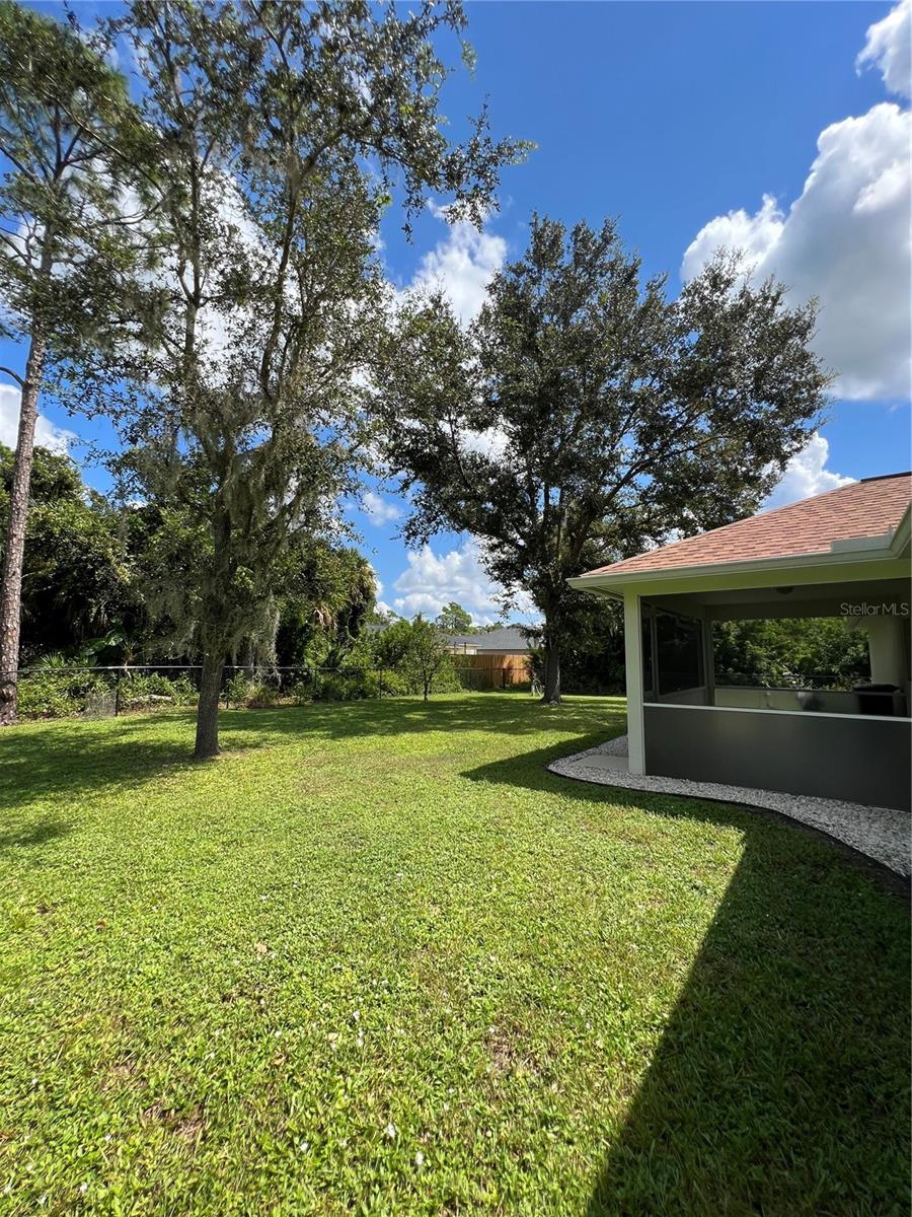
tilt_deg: +7.7
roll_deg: -0.2
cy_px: 608
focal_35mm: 13
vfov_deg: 106.2
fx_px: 457
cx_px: 456
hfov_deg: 89.9
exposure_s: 1/1085
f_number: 1.8
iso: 32
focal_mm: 1.57
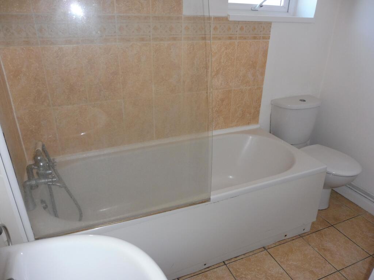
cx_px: 187
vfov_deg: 56.8
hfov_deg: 71.6
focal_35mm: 24
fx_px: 259
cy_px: 140
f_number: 3.3
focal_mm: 4.3
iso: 200
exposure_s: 1/60
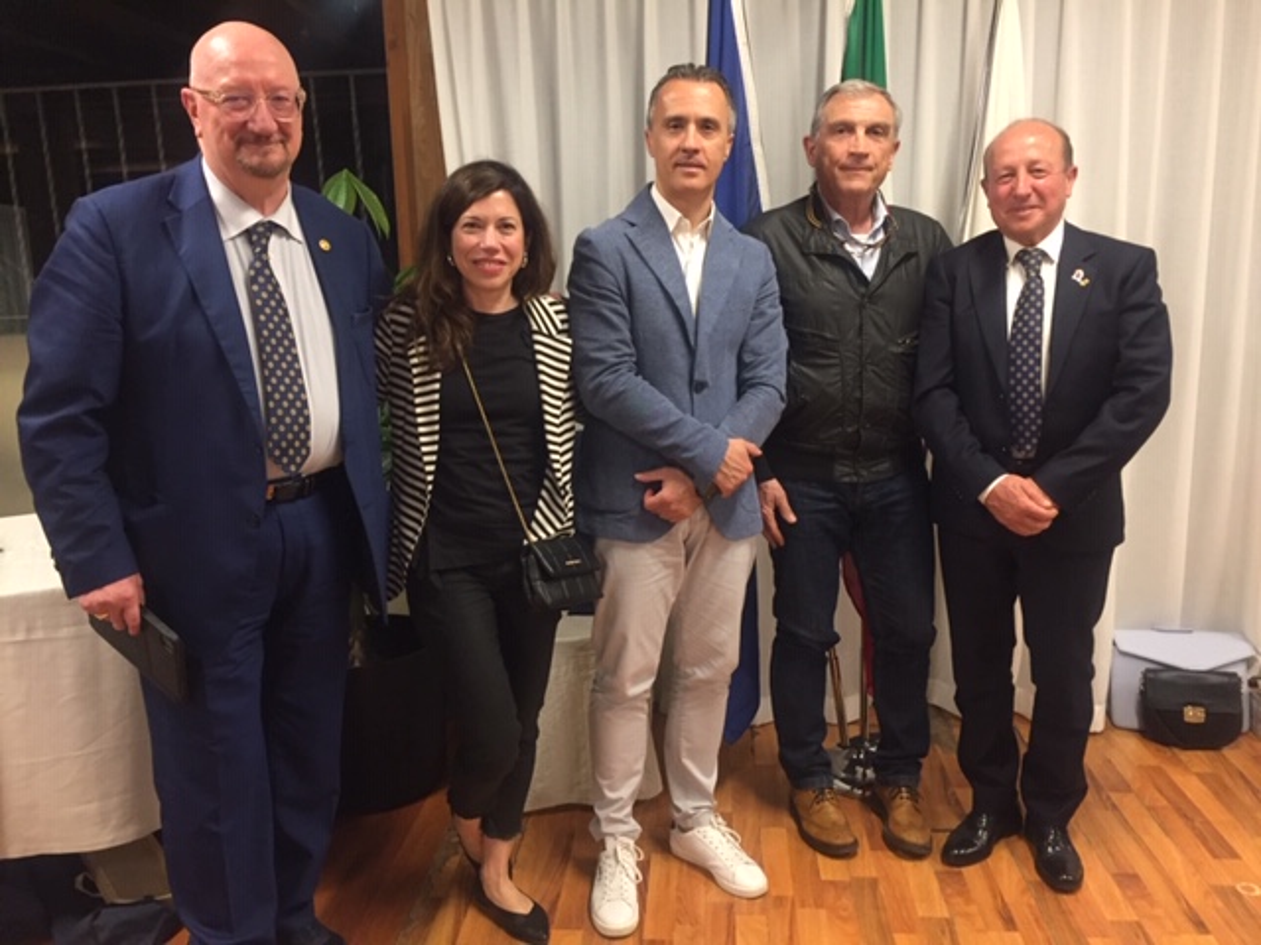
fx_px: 1056
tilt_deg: -10.4
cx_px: 630
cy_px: 472
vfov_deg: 48.2
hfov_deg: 61.7
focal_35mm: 29
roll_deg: +1.6
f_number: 2.2
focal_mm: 4.15
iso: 250
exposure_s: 1/33
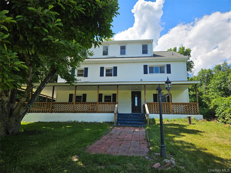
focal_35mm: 23
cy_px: 86
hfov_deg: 73.9
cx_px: 116
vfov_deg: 58.9
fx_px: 153
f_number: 1.8
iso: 40
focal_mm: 5.4
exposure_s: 1/1358
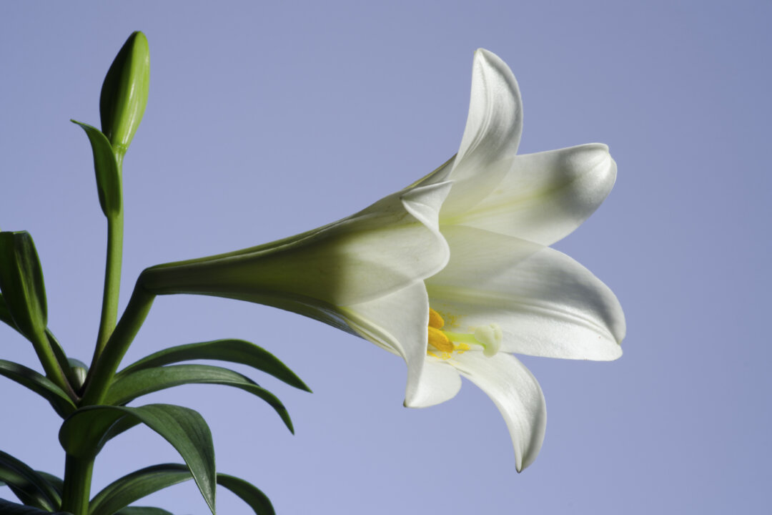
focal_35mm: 90
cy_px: 258
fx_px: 1930
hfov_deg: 22.6
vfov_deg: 15.2
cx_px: 386
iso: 100
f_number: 20
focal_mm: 60
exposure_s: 1/60
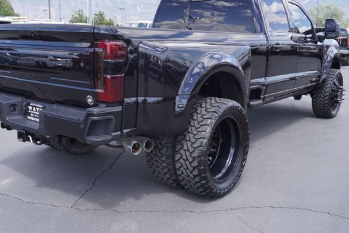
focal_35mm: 39
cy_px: 99
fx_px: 378
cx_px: 159
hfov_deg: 49.5
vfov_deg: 34.2
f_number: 6.3
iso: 100
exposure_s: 1/100
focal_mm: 22
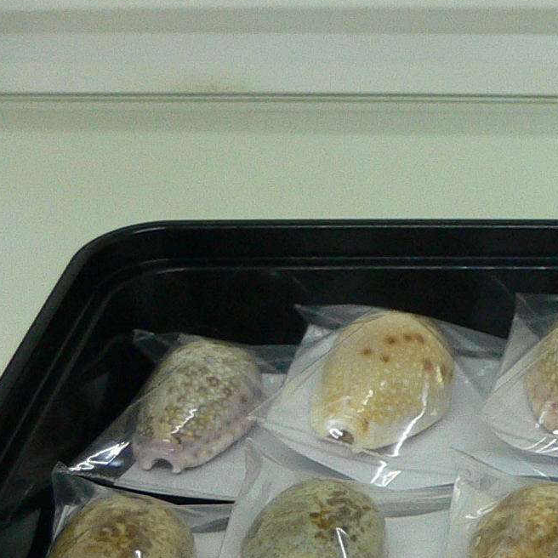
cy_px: 542
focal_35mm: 95
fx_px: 1733
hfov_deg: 16.9
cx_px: 792
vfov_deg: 17.9
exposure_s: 1/60
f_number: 2.8
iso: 150
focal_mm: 4.6
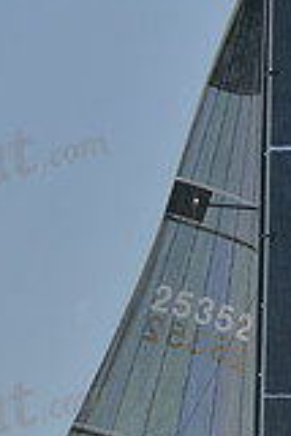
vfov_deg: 8.0
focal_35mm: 254
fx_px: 3073
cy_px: 540
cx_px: 249
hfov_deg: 5.4
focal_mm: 70
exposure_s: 1/800
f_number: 5
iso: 200
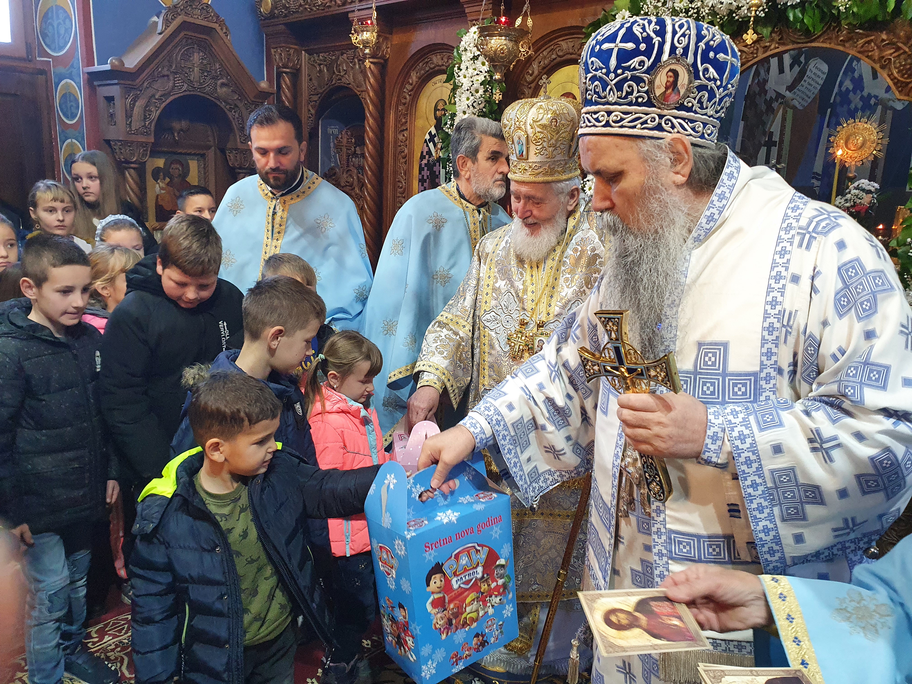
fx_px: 685
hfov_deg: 67.3
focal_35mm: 26
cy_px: 342
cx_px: 456
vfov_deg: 53.1
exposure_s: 1/50
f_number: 2.4
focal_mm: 4.32
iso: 400
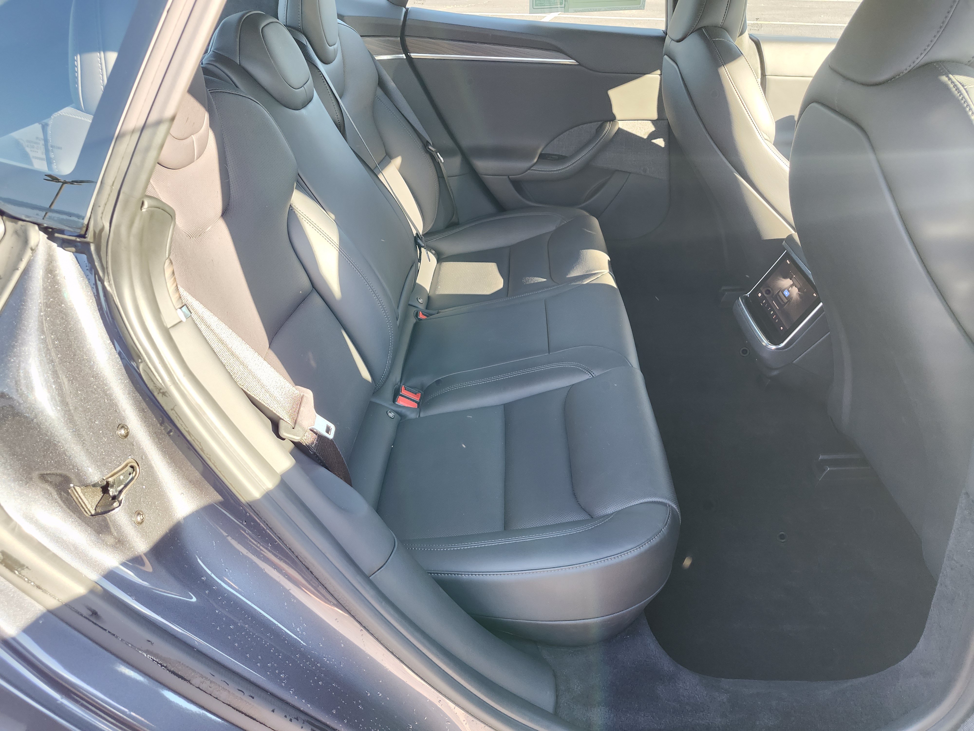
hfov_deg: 73.9
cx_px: 487
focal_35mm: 23
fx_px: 647
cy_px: 366
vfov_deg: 58.9
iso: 200
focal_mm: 5.54
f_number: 1.8
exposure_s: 1/120
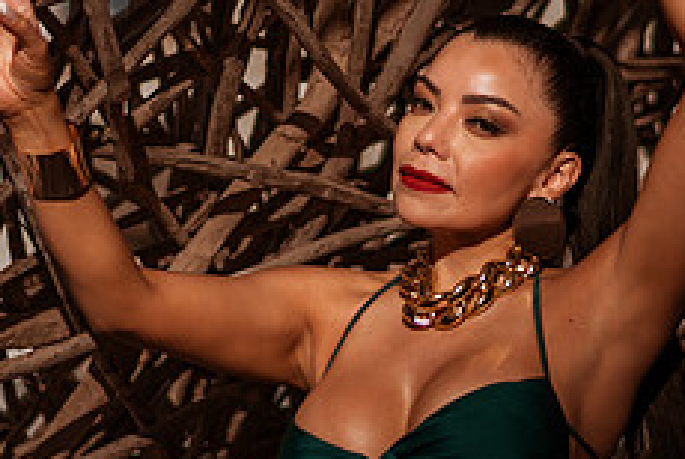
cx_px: 289
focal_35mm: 146
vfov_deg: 9.4
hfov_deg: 14.0
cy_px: 171
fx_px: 2782
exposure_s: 1/8000
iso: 50
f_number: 1.4
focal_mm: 58
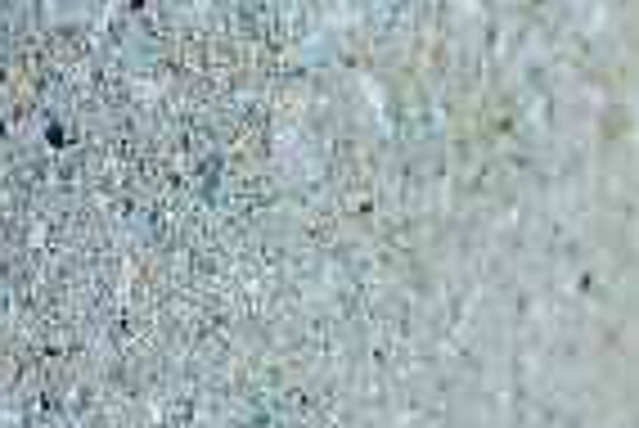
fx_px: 8191
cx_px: 1526
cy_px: 574
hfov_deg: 4.4
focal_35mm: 461
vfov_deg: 3.0
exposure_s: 1/800
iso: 200
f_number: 1.8
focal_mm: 85
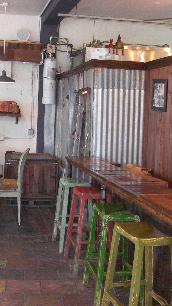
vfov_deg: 37.2
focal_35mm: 56
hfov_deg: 21.2
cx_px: 40
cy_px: 154
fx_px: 454
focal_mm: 7.9
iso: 800
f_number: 2.8
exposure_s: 1/80
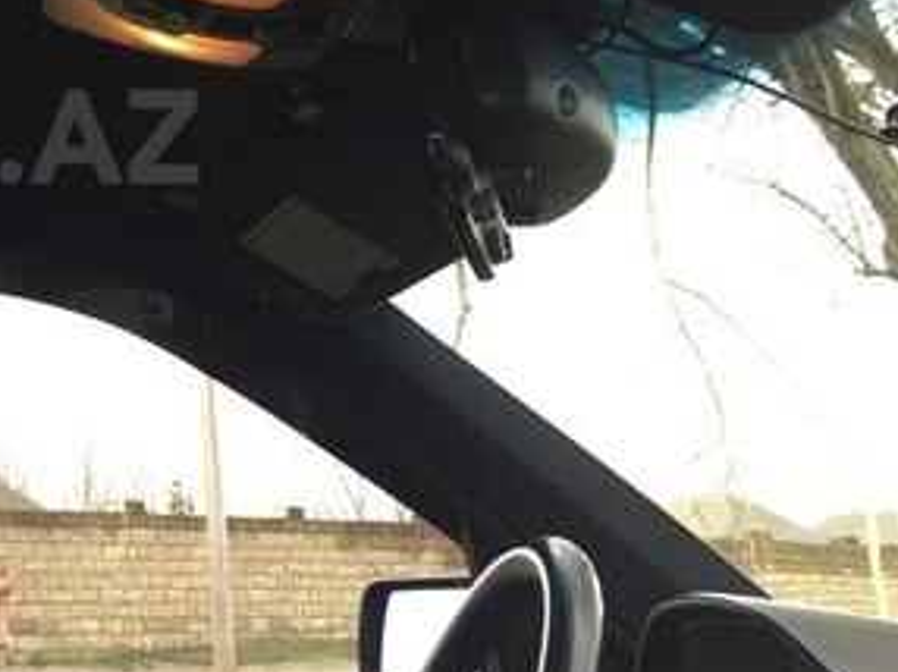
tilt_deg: +15.3
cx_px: -122
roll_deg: -0.1
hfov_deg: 26.4
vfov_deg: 21.6
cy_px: 137
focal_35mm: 67
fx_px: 1737
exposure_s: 1/123
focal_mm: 4.15
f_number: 2.2
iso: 32
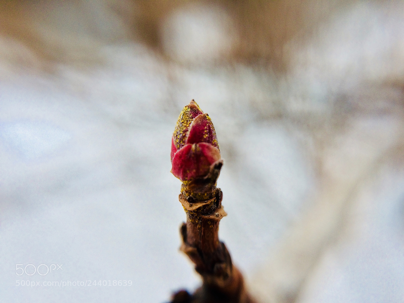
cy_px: 152
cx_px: 202
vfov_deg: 48.2
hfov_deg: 61.7
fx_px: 338
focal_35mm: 29
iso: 32
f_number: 2.2
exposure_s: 1/183
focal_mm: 4.15
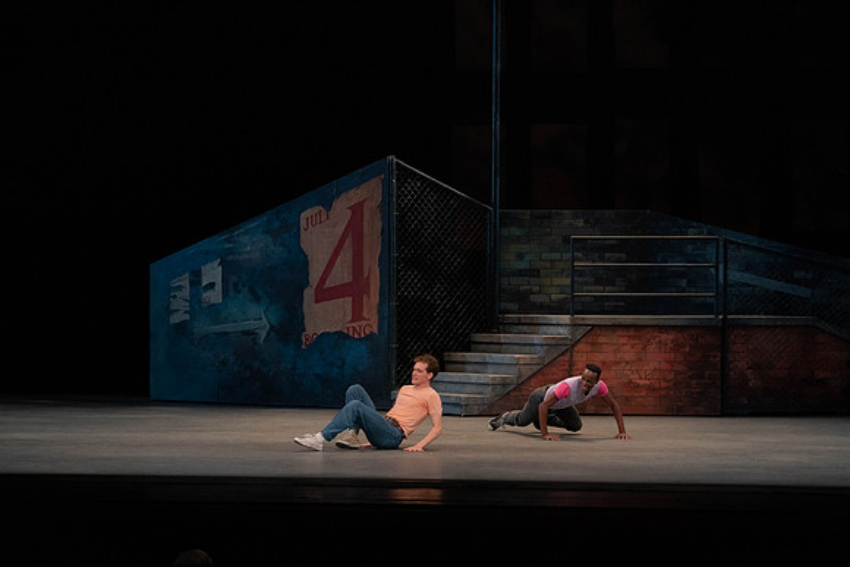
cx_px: 425
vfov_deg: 11.2
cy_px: 284
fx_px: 2905
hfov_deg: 16.6
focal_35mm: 123
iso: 3200
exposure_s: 1/400
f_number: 4.5
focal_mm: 123
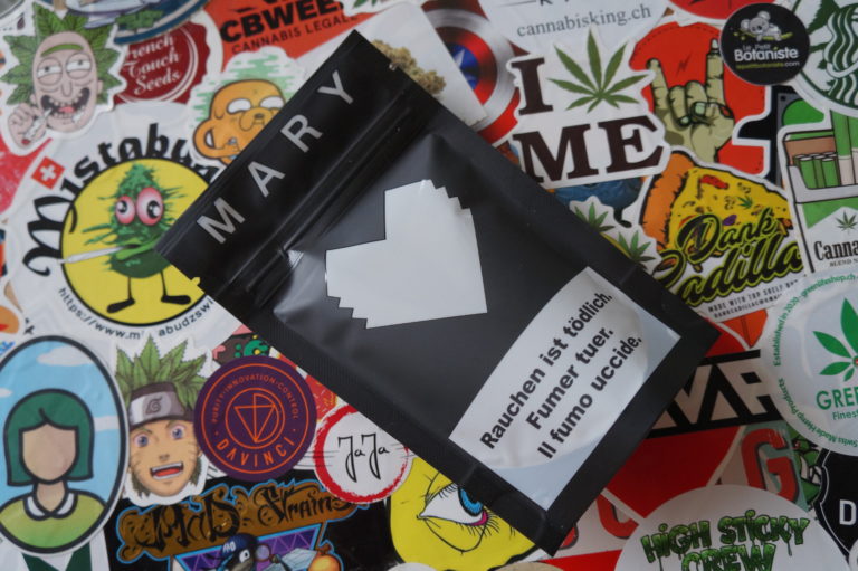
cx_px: 429
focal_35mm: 33
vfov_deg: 39.9
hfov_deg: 57.3
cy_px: 286
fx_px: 786
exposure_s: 1/160
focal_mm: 22
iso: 640
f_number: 4
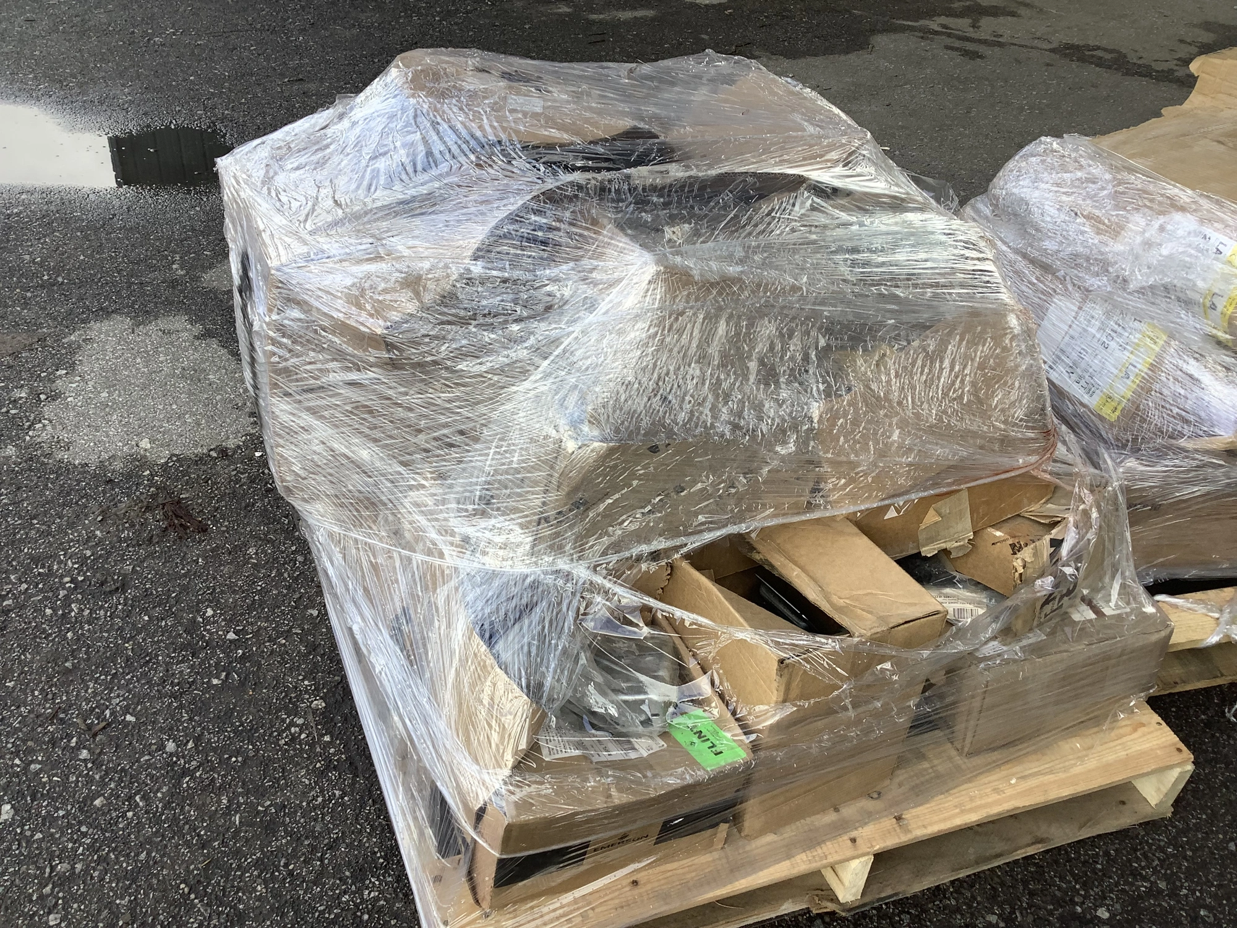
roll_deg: -6.1
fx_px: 1108
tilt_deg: -35.9
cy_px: 464
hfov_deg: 58.4
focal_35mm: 31
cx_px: 618
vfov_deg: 45.4
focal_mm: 3.3
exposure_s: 1/231
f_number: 2.4
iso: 25
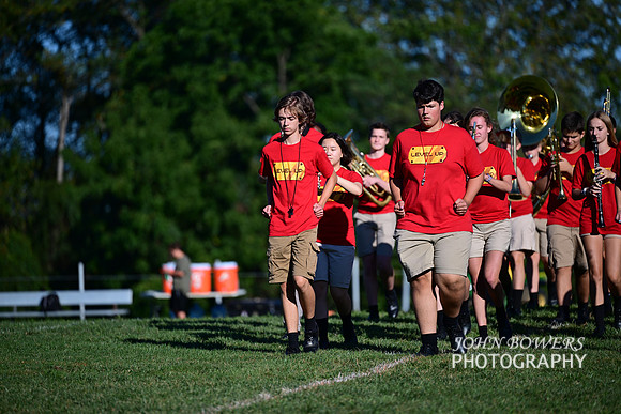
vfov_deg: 6.9
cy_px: 207
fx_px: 3451
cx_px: 310
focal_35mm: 200
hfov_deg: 10.3
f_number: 2.8
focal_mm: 200
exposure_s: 1/2000
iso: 90
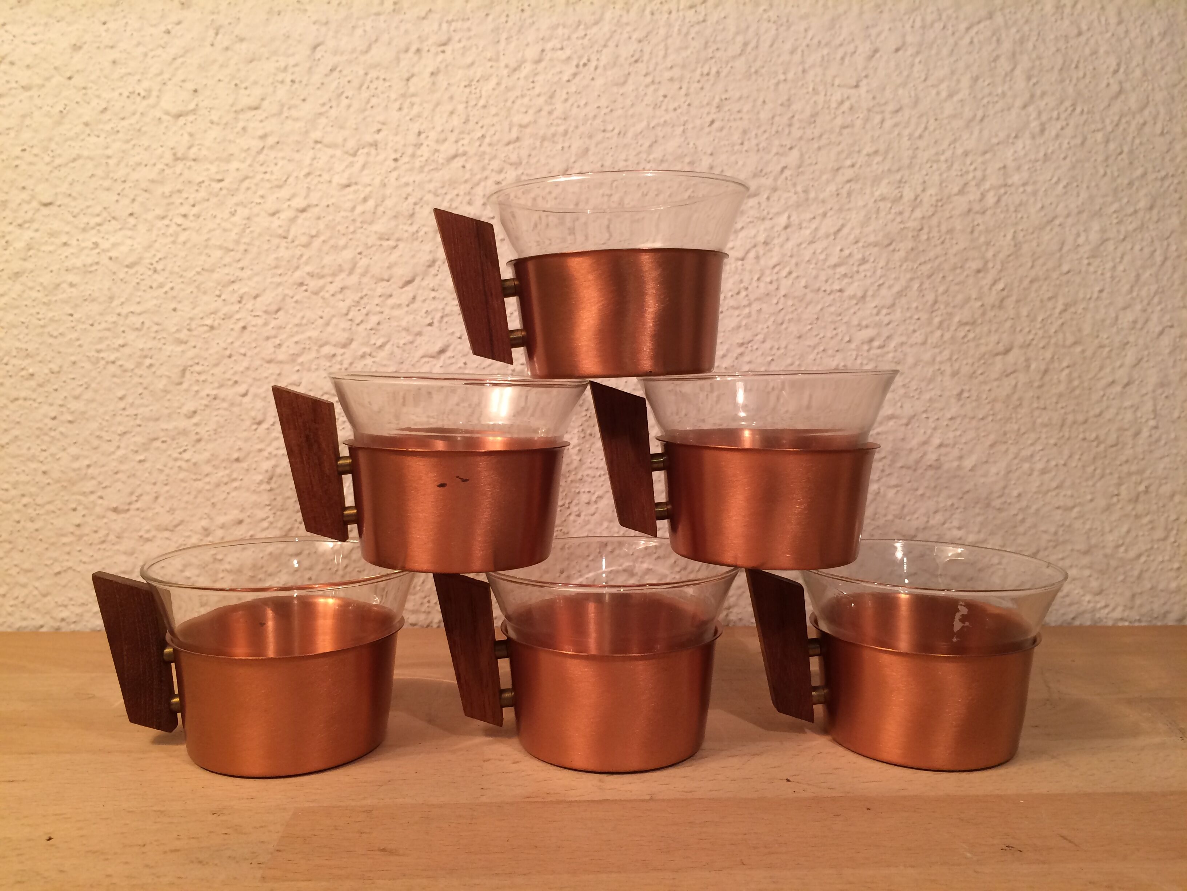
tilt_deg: -4.0
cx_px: 594
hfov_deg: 61.7
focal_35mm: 29
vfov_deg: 48.2
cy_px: 446
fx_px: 994
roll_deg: -0.6
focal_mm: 4.15
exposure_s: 1/33
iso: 50
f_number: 2.2
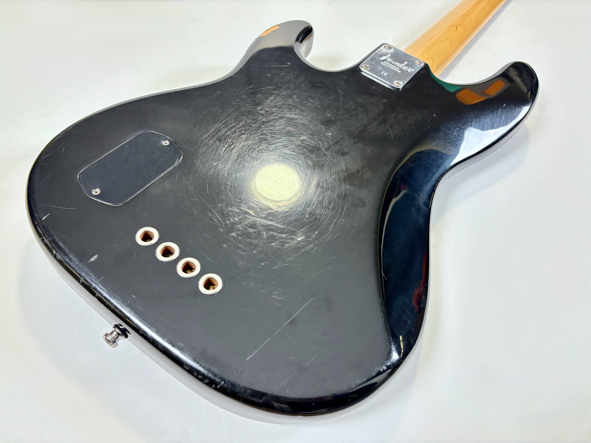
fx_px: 444
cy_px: 222
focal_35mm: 26
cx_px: 296
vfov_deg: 53.1
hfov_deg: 67.3
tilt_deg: -51.7
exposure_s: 1/33
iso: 400
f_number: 1.6
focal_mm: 5.96
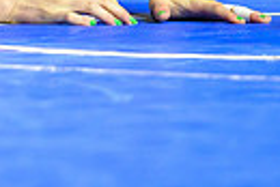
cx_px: -379
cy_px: -273
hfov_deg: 2.0
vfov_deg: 1.4
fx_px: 7934
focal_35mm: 1019
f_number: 2.8
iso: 3200
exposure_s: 1/800
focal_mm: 185
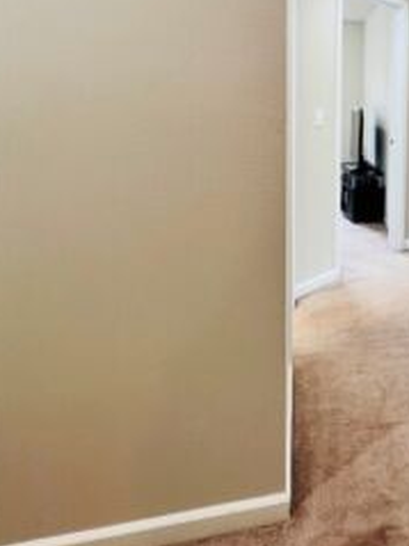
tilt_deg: -4.4
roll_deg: -1.7
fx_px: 457
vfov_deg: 58.8
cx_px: 441
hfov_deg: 40.0
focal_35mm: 29
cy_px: 143
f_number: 1.8
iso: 125
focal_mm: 1.57
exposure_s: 1/60
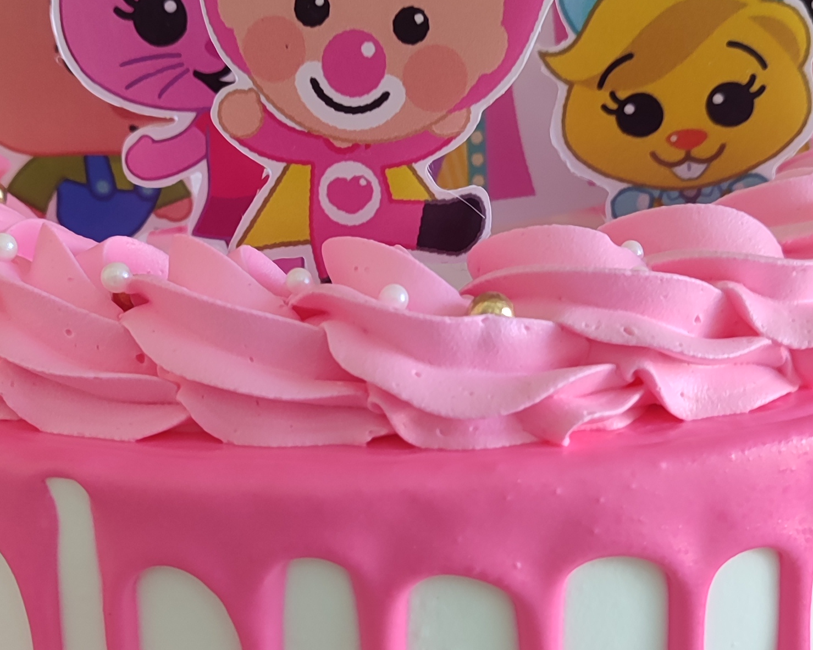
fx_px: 1588
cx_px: 376
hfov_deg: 28.7
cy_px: 487
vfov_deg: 22.9
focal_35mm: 66
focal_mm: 5.95
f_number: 1.89
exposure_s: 1/60
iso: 164
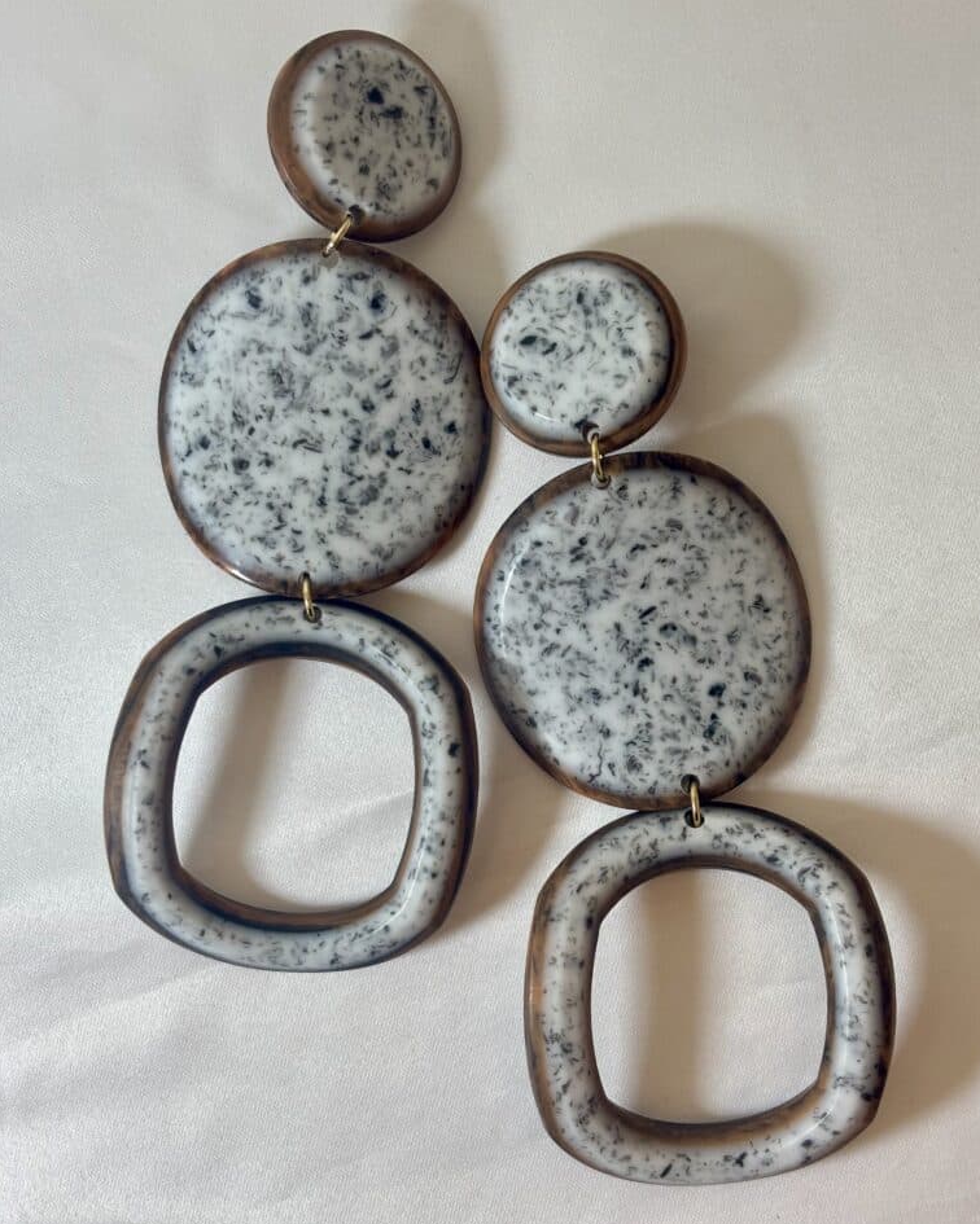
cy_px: 579
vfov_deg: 34.1
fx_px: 1994
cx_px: 494
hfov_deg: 27.6
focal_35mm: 55
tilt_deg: -88.5
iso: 32
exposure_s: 1/100
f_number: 1.6
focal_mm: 5.96
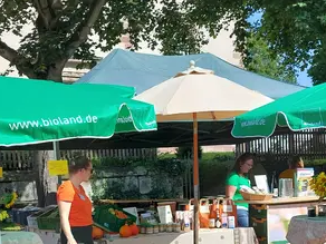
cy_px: 227
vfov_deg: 23.3
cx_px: 141
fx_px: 574
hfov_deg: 31.6
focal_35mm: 61
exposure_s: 1/898
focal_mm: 5.23
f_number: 1.8
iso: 25
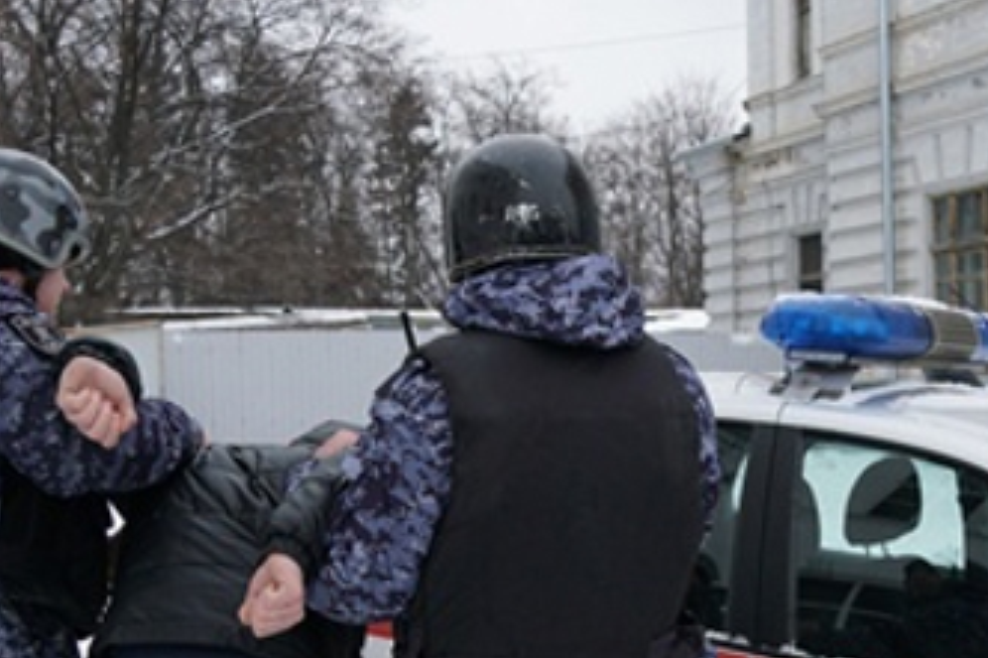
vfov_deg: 22.0
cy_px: 491
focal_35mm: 61
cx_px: 673
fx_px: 1673
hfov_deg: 32.6
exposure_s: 1/160
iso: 200
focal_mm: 18
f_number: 4
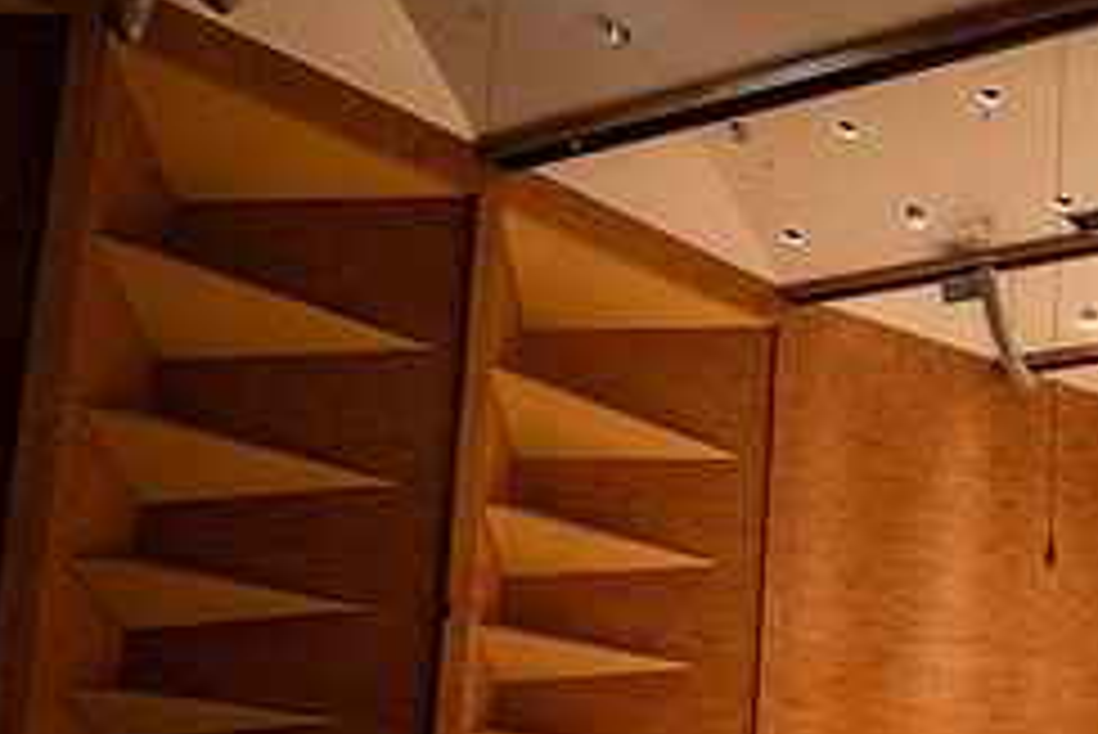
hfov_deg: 32.8
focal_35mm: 57
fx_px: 1739
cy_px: 597
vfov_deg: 23.4
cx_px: 1035
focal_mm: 24
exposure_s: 1/320
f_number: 2.8
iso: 2500
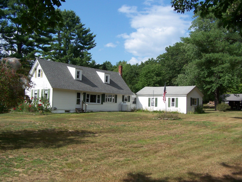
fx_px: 266
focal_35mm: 38
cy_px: 91
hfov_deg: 49.0
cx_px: 121
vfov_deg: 37.7
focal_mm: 6.3
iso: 80
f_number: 4
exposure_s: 1/1000
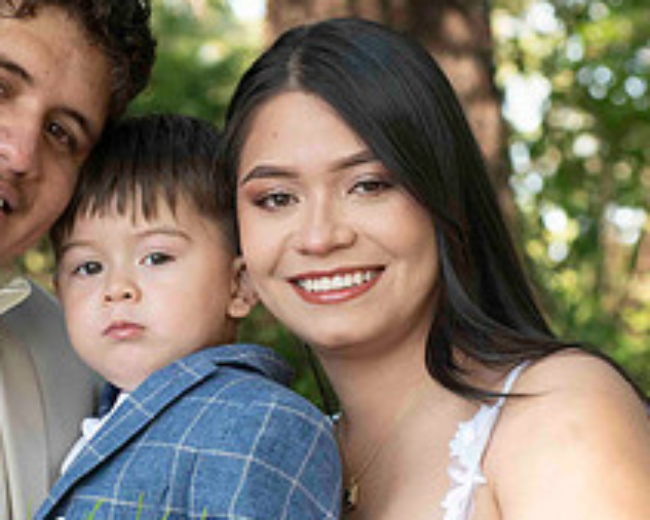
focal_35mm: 223
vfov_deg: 6.9
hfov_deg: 8.7
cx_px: 235
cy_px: 339
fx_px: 4292
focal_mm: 80
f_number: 6.3
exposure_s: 1/250
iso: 800
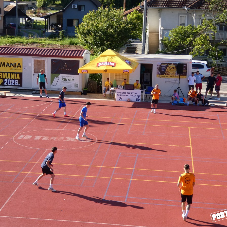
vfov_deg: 20.9
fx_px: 616
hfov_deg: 20.9
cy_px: 113
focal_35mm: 83
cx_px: 99
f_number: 4.3
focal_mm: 12.5
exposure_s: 1/200
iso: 80
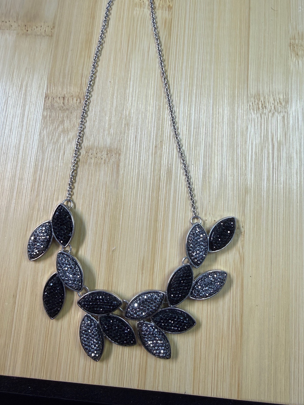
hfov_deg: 51.3
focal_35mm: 27
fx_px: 316
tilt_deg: -77.6
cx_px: 140
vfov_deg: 65.2
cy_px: 184
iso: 100
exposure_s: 1/100
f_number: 2.2
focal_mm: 2.22
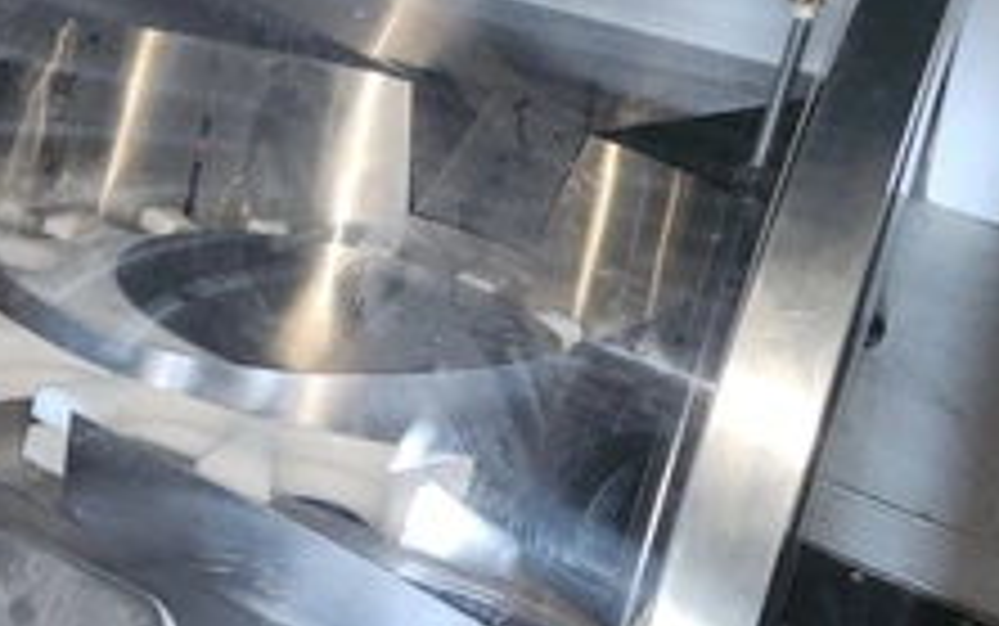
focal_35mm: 44
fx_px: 1199
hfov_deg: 45.2
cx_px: 441
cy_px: 117
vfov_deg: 28.6
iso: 320
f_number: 1.8
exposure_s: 1/8
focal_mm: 5.4
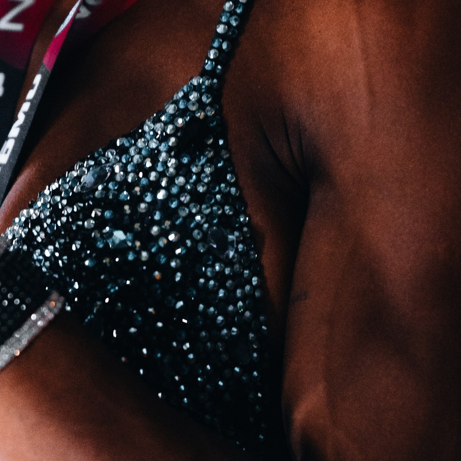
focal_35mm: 381
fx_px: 5741
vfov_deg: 4.6
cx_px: 15
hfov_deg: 4.6
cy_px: 57
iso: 4000
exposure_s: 1/500
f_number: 1.4
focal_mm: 105
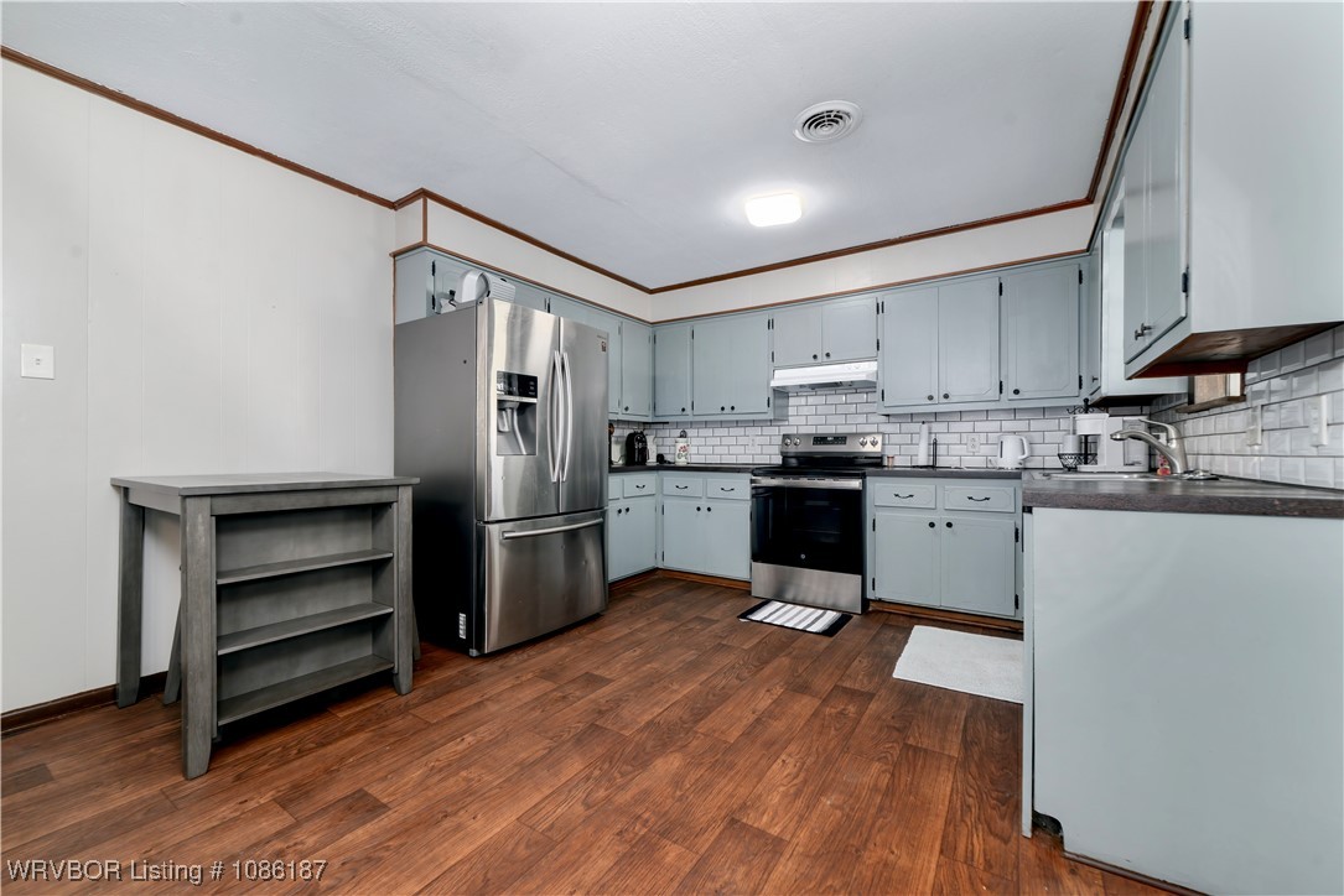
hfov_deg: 104.2
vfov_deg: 81.2
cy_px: 448
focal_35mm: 14
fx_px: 523
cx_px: 672
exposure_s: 1/125
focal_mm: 14
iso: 400
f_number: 7.1
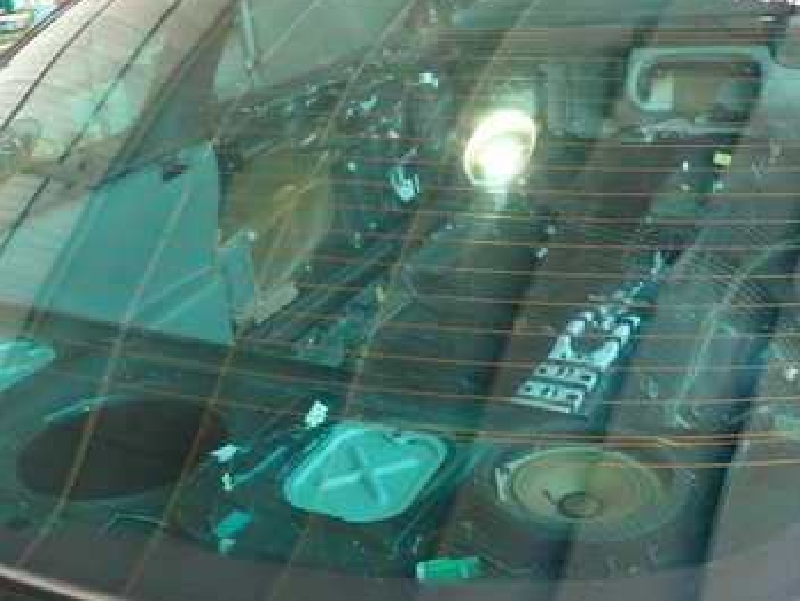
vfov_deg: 33.5
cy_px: 250
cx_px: 319
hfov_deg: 43.6
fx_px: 994
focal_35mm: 43
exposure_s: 1/60
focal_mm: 4.5
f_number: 2
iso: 160
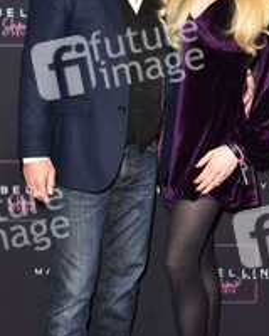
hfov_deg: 17.1
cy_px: 144
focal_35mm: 90
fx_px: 896
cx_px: 166
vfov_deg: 21.2
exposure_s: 1/160
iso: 640
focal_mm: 48
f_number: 5.6
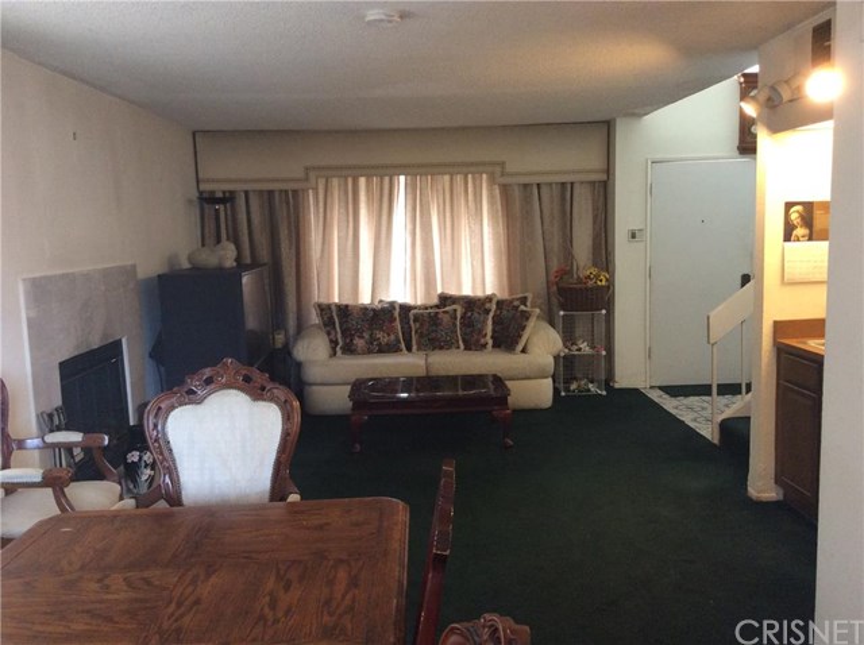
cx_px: 432
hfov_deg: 56.9
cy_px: 322
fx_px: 798
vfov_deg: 44.1
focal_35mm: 32
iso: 125
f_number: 2.4
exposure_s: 1/24
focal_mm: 3.3
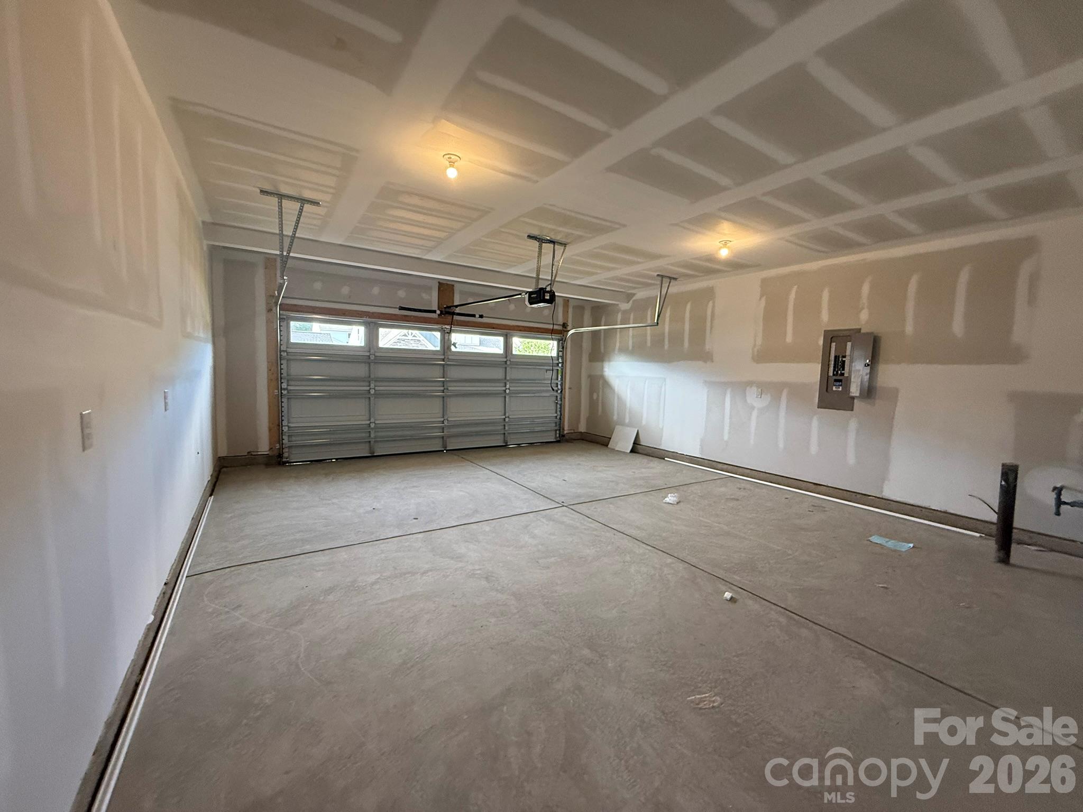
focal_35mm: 14
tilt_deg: -7.7
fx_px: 438
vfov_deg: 85.7
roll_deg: +0.0
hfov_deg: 102.1
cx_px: 542
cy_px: 406
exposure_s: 1/120
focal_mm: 2.22
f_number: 2.2
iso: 320
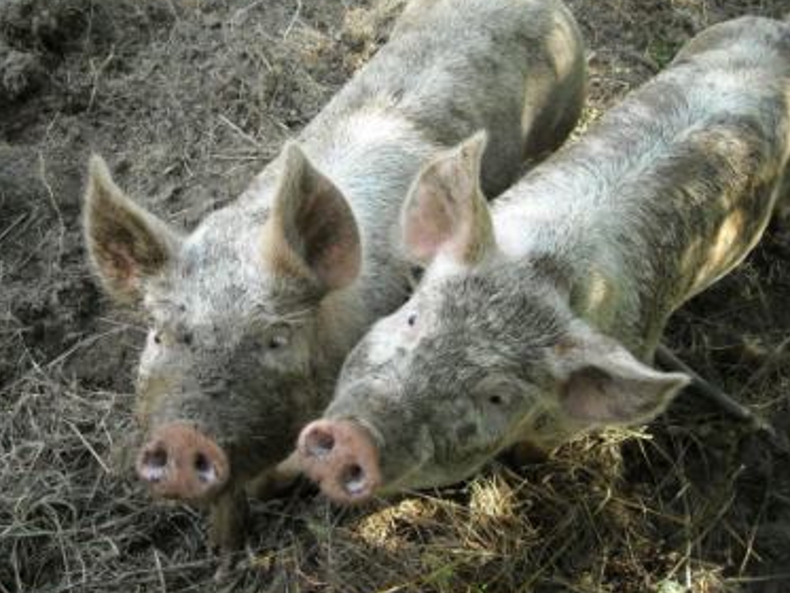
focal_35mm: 42
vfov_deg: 34.3
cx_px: 318
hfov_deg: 44.6
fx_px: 959
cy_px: 260
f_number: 2.8
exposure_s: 1/250
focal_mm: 5.7
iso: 308
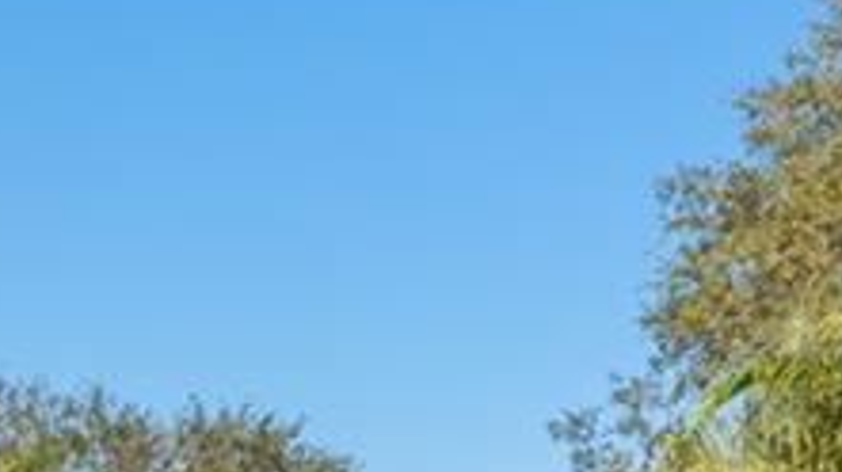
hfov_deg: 18.3
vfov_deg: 10.5
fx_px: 2365
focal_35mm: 106
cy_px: 940
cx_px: -366
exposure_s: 1/125
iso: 100
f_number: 9
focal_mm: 14
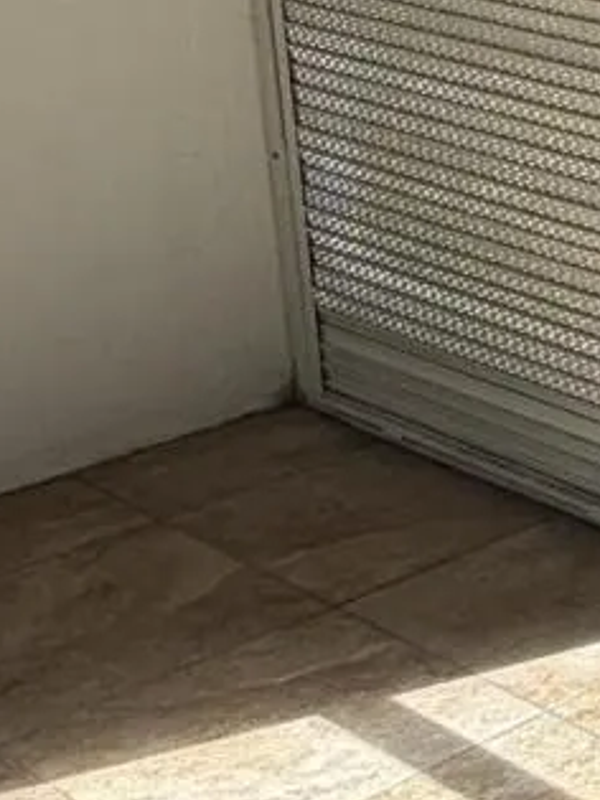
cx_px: 1251
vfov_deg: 21.8
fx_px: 2058
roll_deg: -3.0
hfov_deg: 13.7
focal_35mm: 89
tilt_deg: -16.1
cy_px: 170
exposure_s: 1/208
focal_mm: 2.22
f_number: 2.2
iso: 40
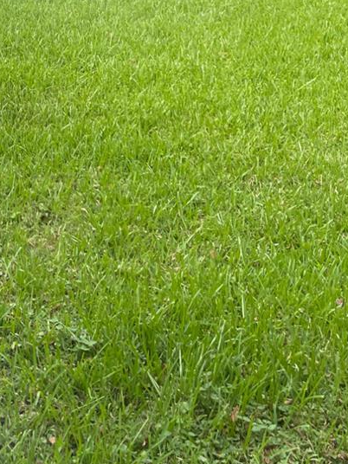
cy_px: -86
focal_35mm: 70
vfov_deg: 25.1
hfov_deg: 19.7
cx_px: -71
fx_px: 938
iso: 32
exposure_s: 1/962
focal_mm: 5.1
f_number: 1.6
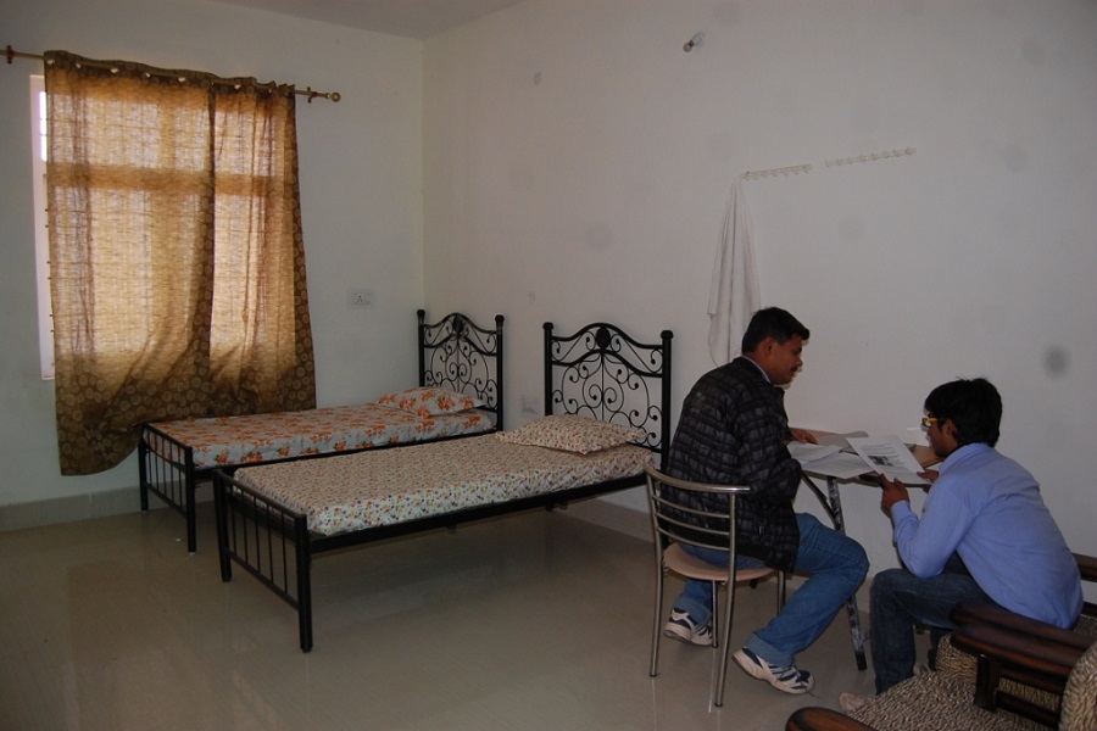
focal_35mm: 27
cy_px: 366
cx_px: 548
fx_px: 823
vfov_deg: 47.9
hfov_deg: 67.4
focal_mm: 18
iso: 400
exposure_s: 1/60
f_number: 4
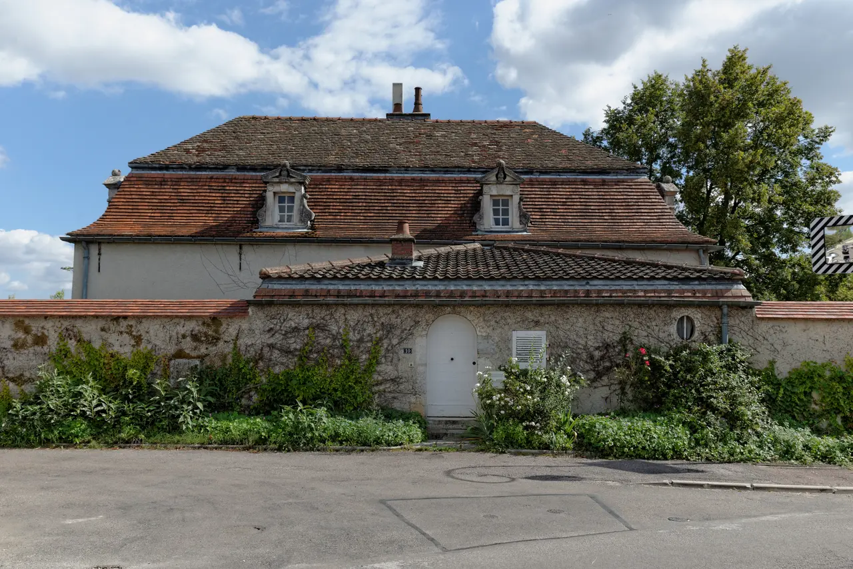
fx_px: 806
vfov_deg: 38.9
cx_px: 426
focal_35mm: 34
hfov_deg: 55.8
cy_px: 284
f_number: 8
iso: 125
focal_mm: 34
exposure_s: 1/250
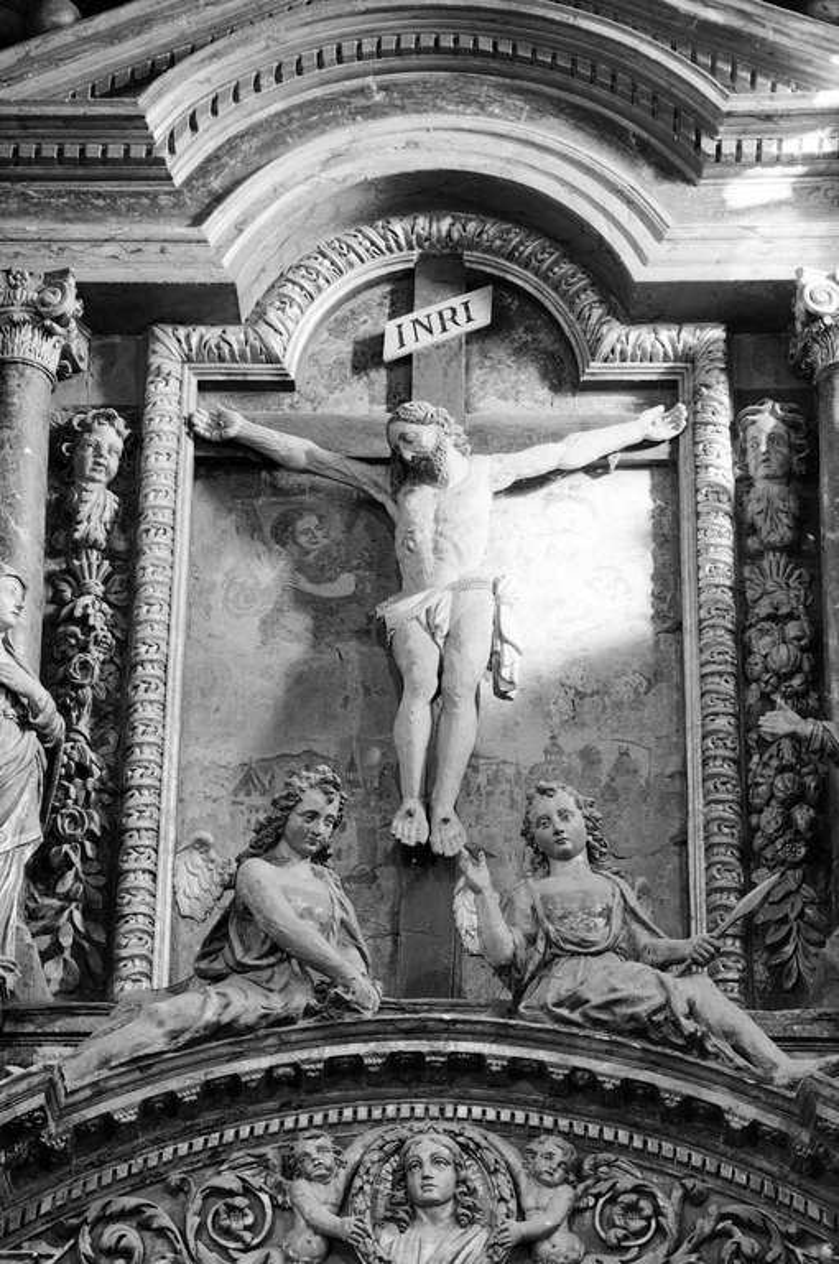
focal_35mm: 90
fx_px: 3155
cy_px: 632
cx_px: 420
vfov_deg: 22.6
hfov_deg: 15.1
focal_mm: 60
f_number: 20
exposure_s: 1/15
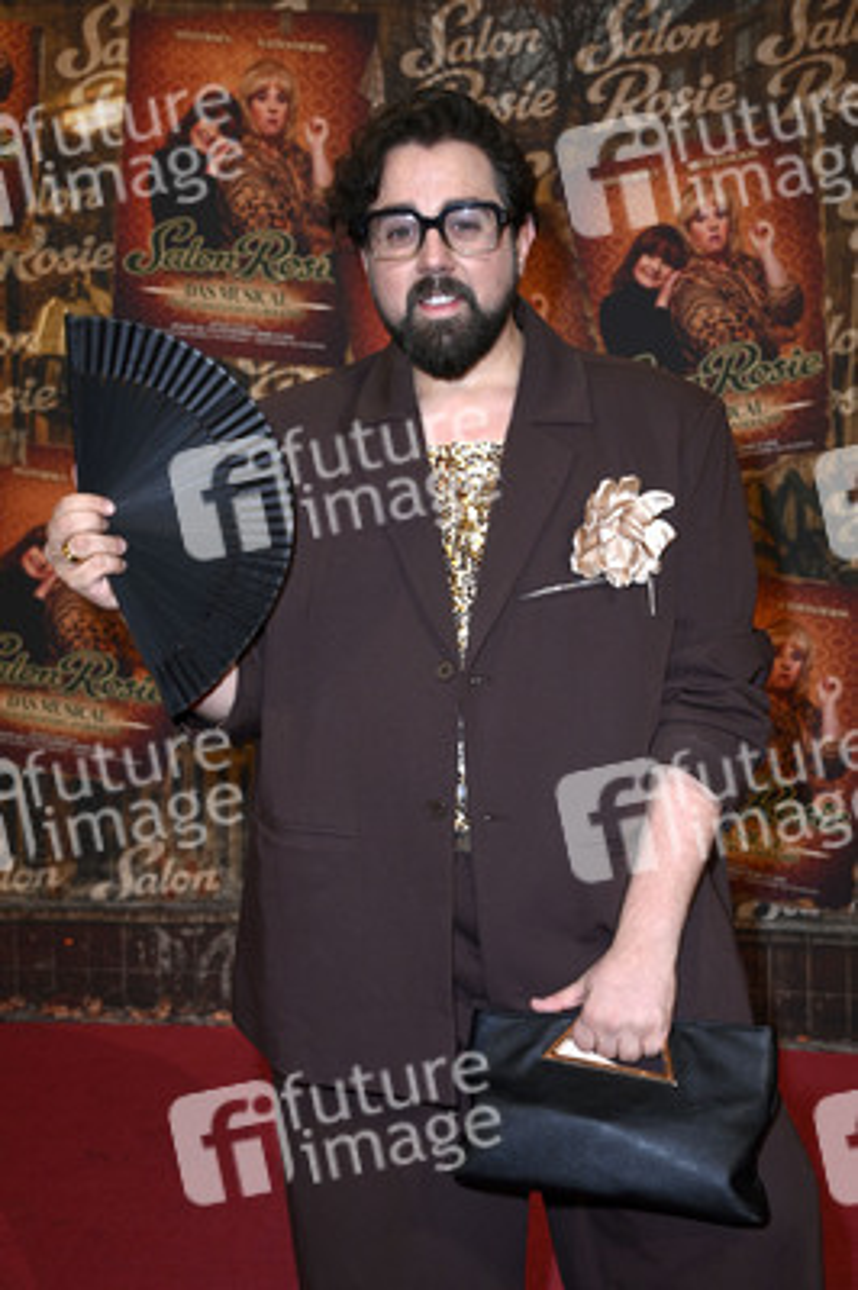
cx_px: 429
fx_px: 2005
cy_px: 645
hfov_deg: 24.2
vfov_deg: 35.7
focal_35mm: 56
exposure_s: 1/250
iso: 1250
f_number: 5.6
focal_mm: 56
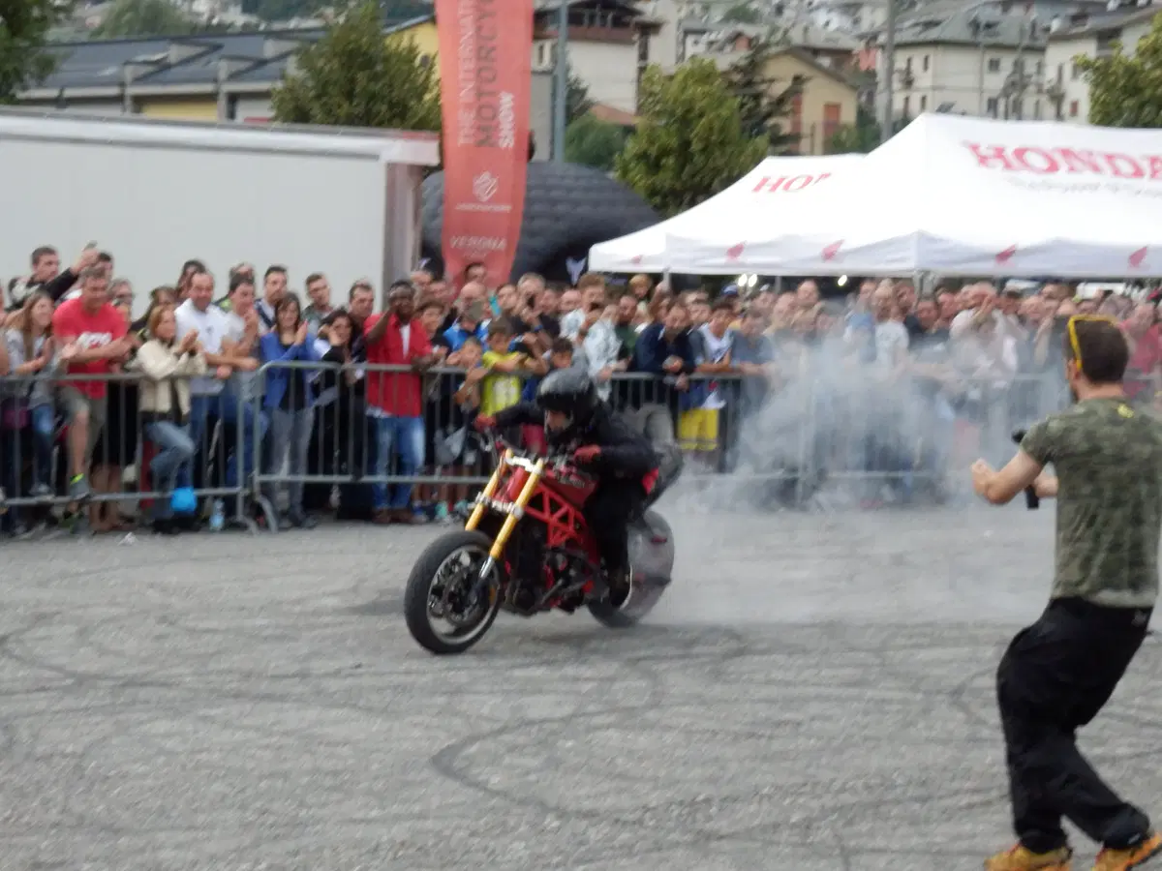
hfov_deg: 24.4
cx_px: 581
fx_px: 2685
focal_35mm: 80
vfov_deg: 18.4
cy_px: 436
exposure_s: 1/160
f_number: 4.6
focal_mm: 14.4
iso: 800
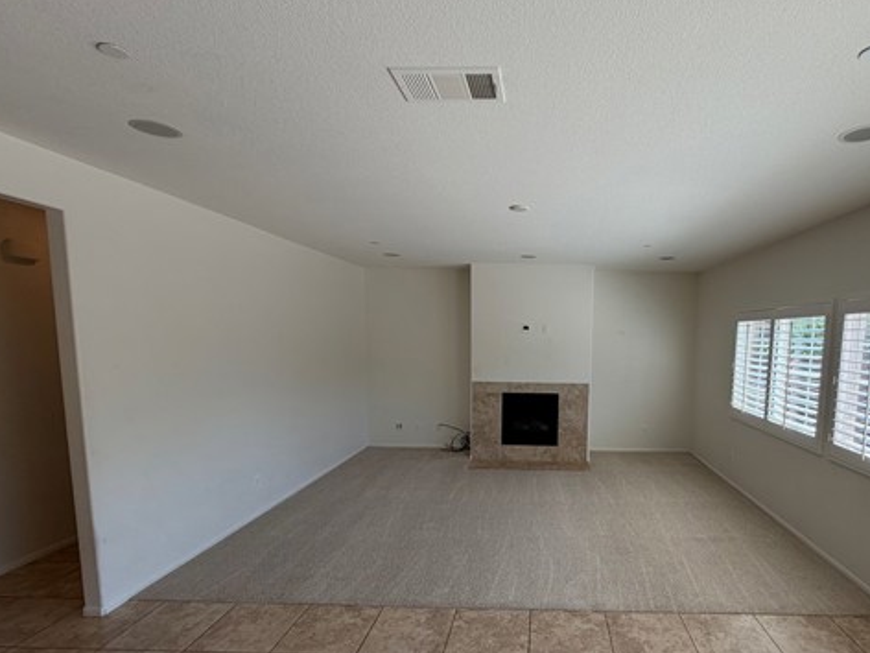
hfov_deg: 83.3
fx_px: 478
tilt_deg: -5.6
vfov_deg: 68.1
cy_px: 387
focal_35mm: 19
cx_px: 536
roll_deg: -0.6
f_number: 2.2
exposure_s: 1/174
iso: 40
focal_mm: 2.22
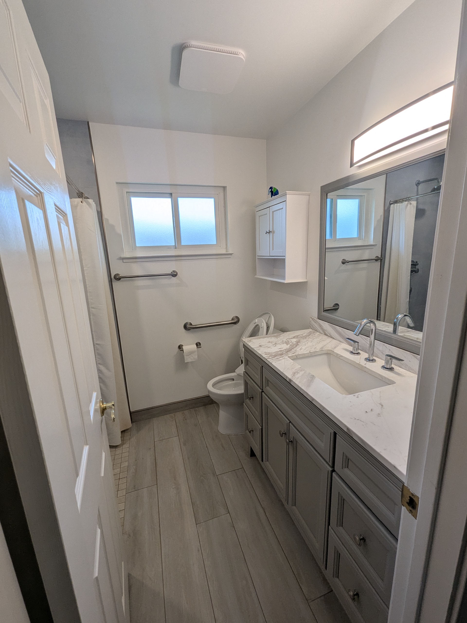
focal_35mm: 13
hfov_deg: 89.9
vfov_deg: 106.2
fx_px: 234
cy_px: 312
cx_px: 234
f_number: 2.2
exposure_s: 1/120
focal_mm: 1.95
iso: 65
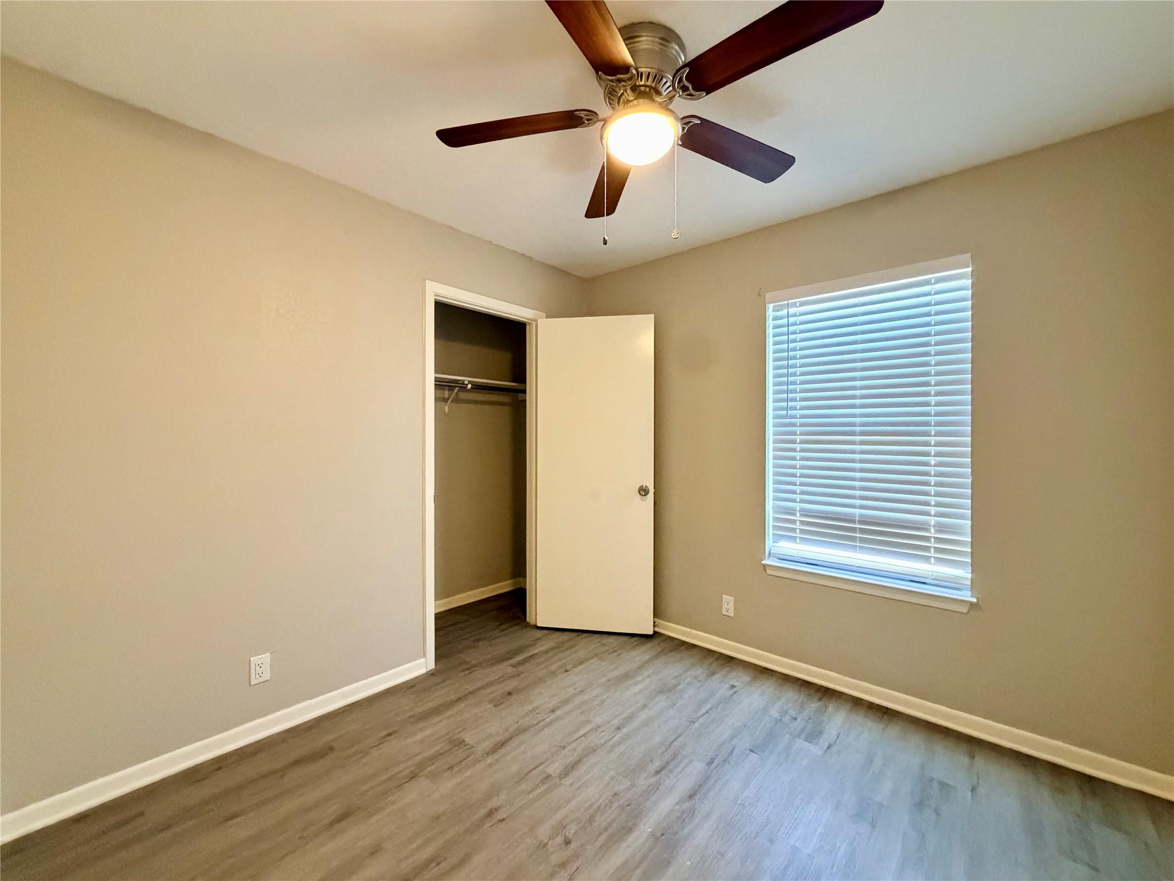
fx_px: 475
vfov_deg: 85.7
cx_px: 587
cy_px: 440
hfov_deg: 102.1
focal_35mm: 14
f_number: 2.2
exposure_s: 1/60
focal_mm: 2.22
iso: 640
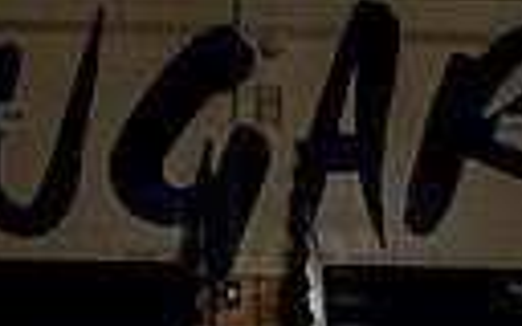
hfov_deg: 16.7
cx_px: 253
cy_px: 905
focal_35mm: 125
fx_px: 1778
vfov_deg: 8.9
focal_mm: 35
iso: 64
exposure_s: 1/250
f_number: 6.3
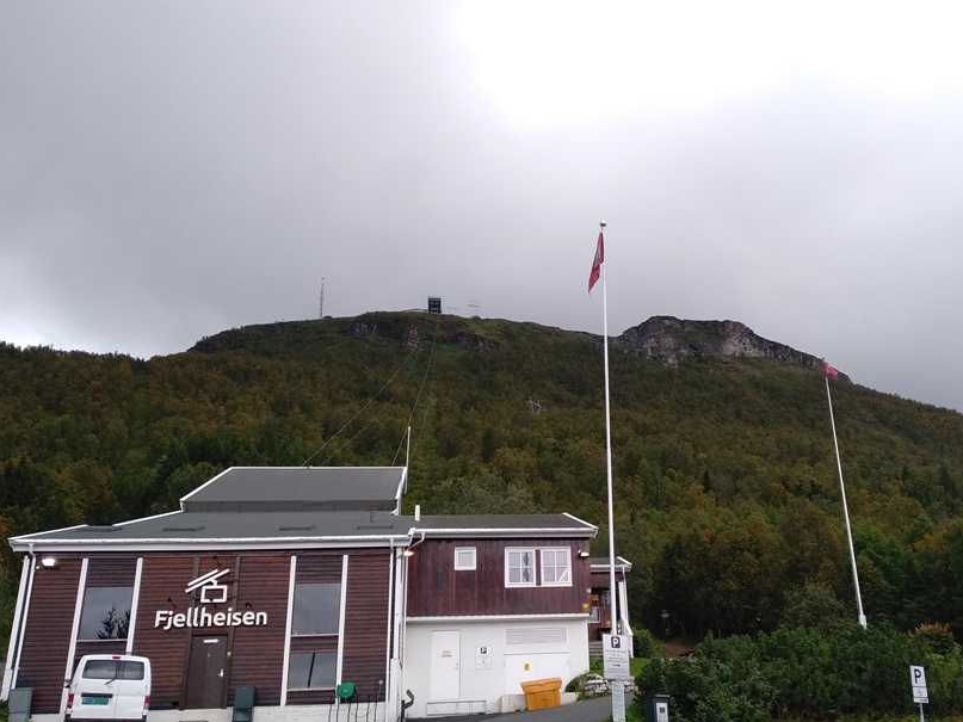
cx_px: 589
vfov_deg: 42.9
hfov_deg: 54.9
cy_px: 400
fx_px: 918
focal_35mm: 33
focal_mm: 3.82
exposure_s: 1/217
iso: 125
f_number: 2.2
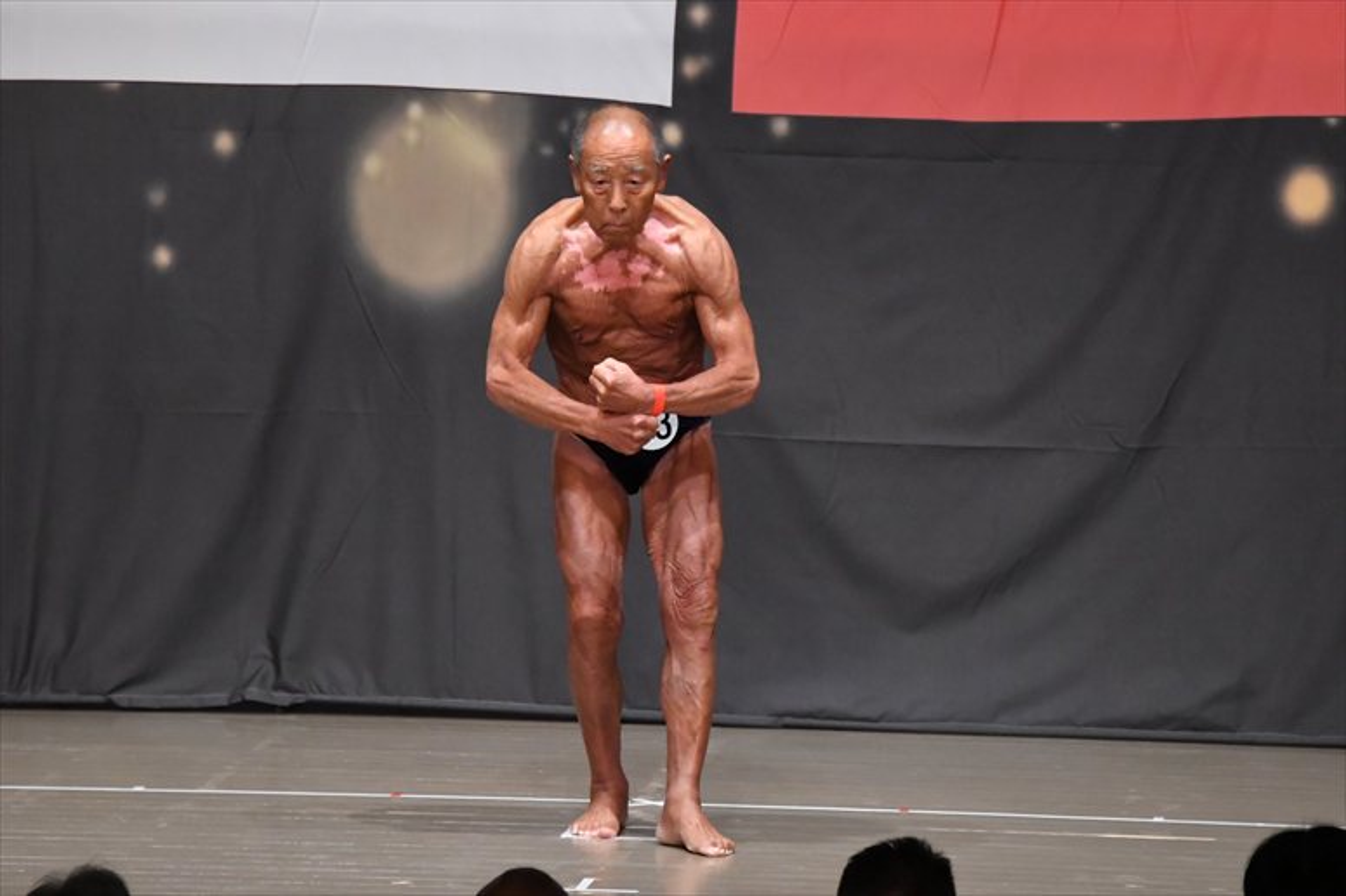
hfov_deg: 8.1
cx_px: 673
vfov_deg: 5.4
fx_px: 9530
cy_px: 448
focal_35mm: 255
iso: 6400
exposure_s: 1/400
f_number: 5.6
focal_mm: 170
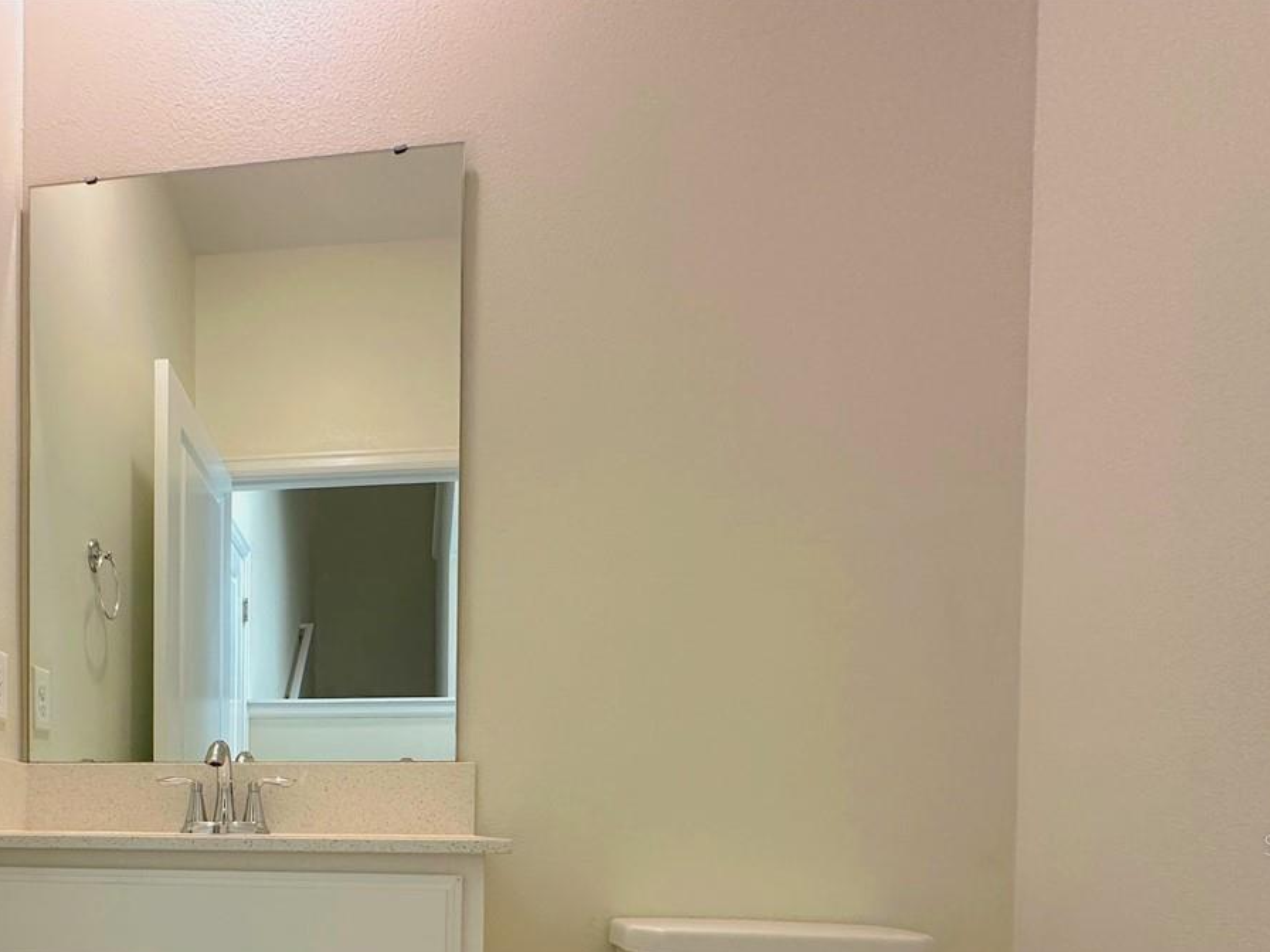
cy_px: 844
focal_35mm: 25
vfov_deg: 49.3
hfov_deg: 63.7
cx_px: 264
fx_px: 917
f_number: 2.2
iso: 250
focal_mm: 2.22
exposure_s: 1/120
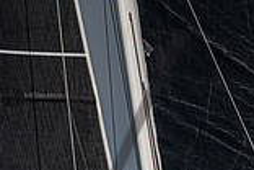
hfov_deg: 1.8
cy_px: 230
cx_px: 468
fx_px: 8149
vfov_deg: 1.2
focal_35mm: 1155
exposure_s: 1/8000
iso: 400
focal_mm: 280
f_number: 5.3
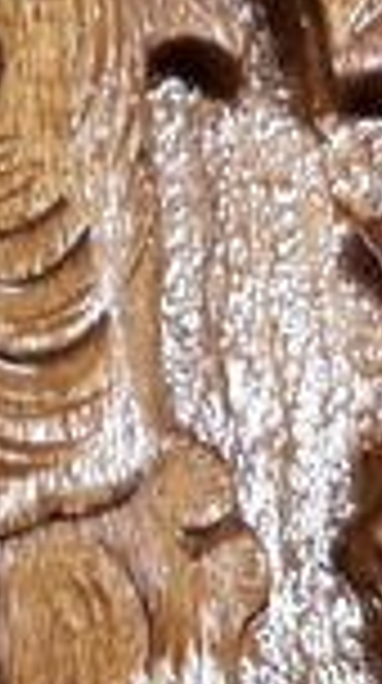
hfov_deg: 5.5
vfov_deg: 9.7
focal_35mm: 213
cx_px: -488
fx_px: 3853
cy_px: -522
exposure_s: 1/17
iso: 200
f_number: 1.9
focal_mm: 3.6
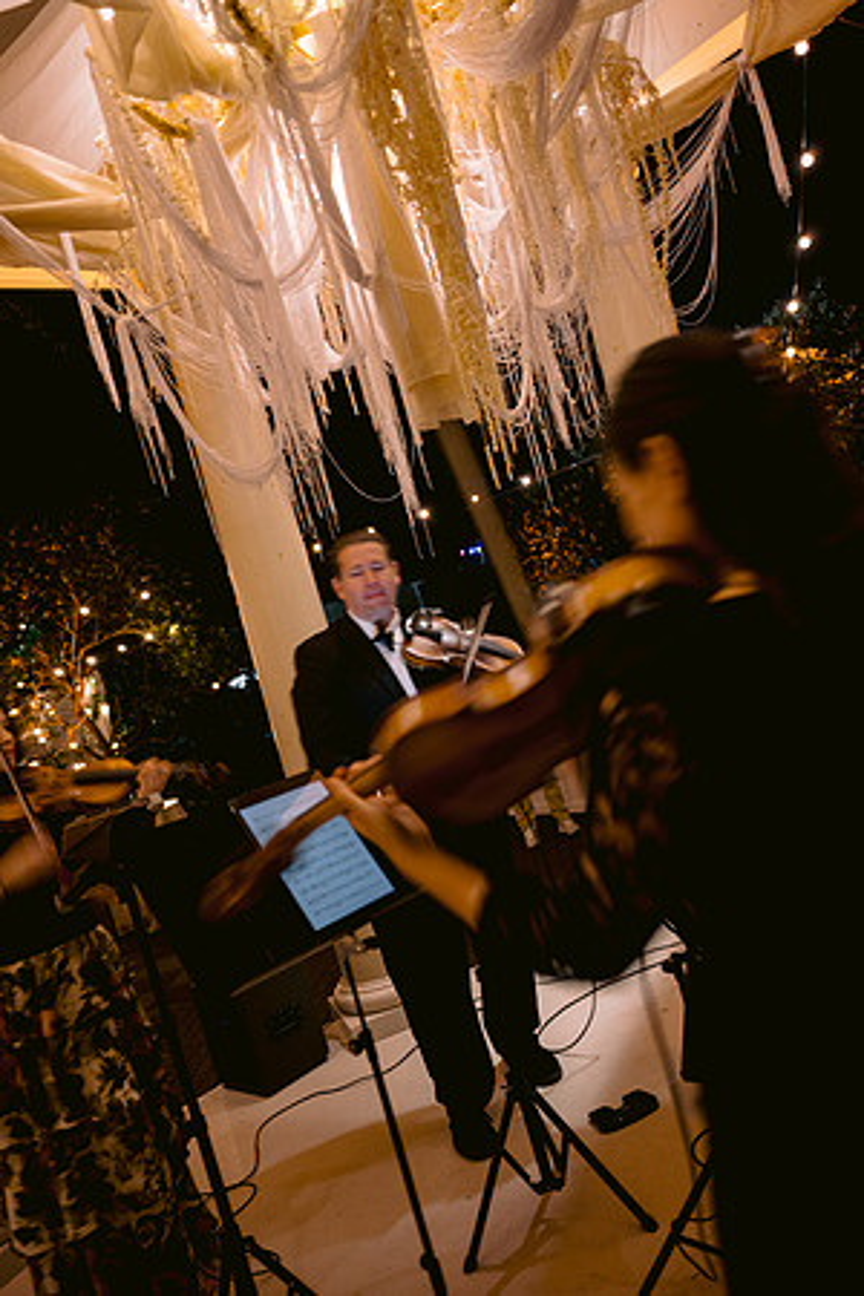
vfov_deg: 65.5
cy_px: 648
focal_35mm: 28
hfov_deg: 46.4
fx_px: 1008
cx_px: 432
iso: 400
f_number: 2.8
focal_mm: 28
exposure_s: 1/13
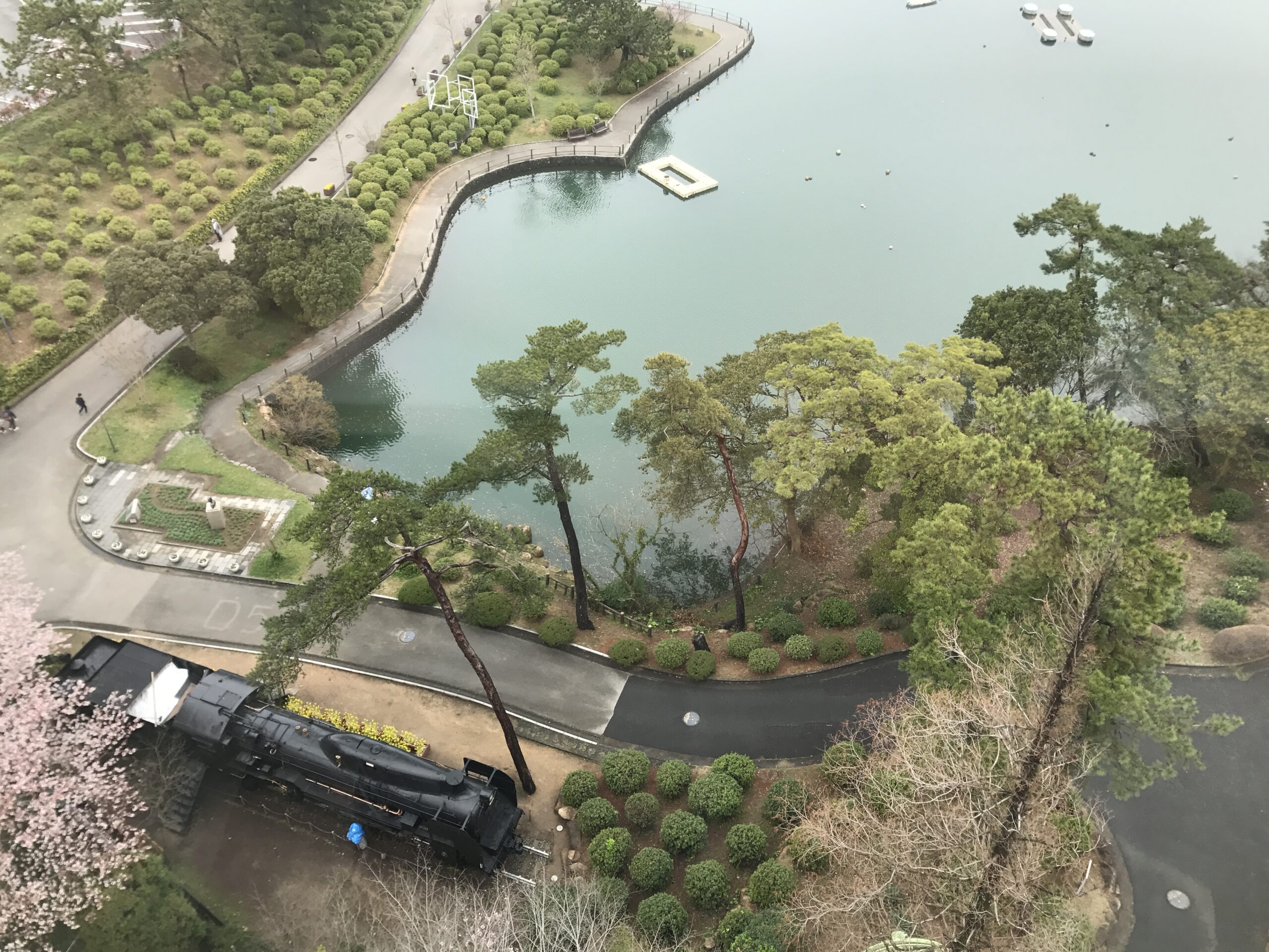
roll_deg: -0.9
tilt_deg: -41.2
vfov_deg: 49.7
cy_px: 476
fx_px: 1026
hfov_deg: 63.4
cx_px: 634
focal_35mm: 28
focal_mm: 3.99
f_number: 1.8
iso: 20
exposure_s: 1/694
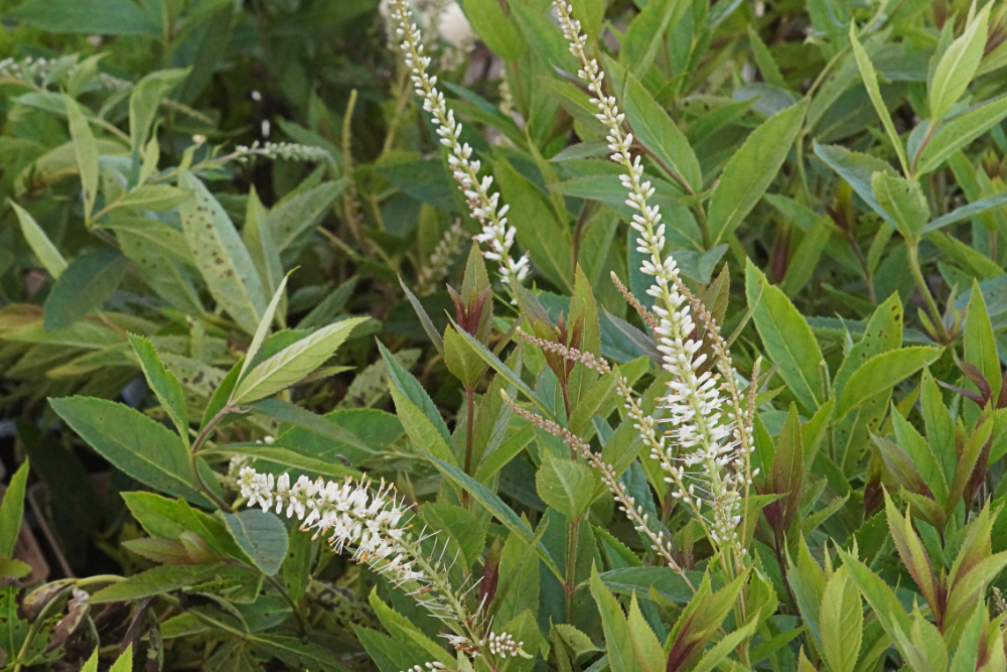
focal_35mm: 180
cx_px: 453
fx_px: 5035
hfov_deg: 11.4
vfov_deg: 7.6
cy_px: 297
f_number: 13
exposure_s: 1/160
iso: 2000
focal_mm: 100
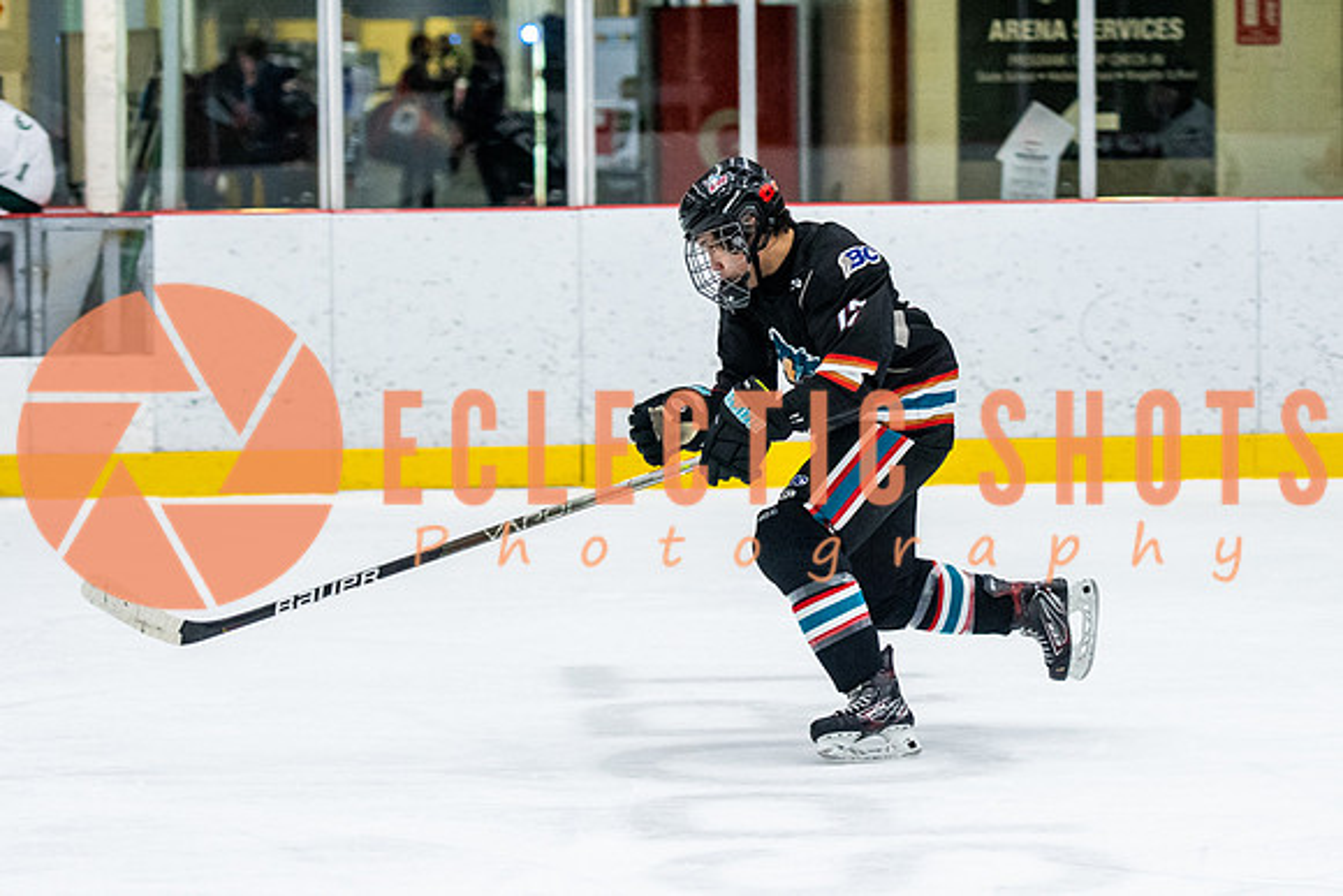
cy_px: 298
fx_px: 7298
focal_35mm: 196
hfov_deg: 10.5
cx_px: 899
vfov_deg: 7.0
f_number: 2.8
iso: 1800
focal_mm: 95
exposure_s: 1/640
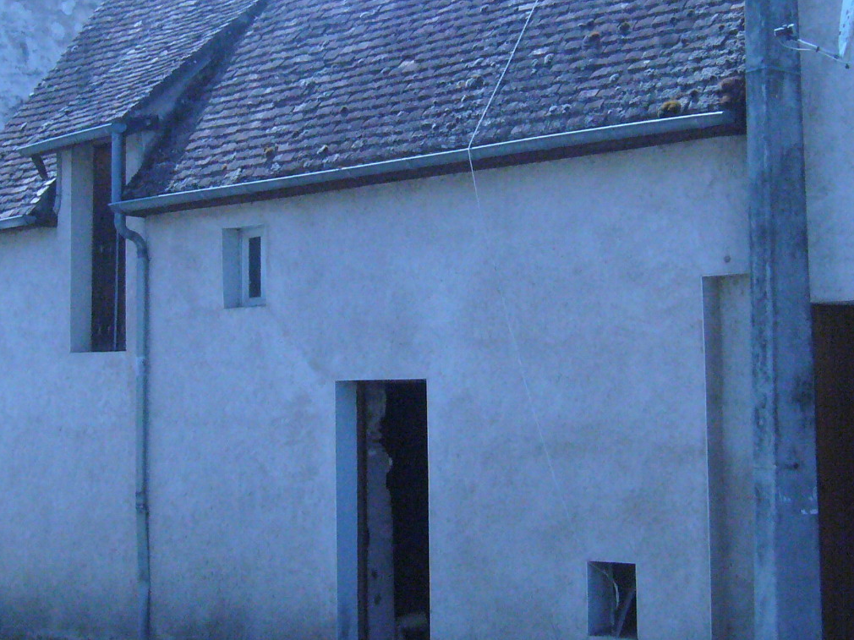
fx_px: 1751
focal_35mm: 71
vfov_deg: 20.4
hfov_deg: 27.4
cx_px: 419
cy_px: 114
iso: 400
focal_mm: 5.8
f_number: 5.6
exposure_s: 1/1000
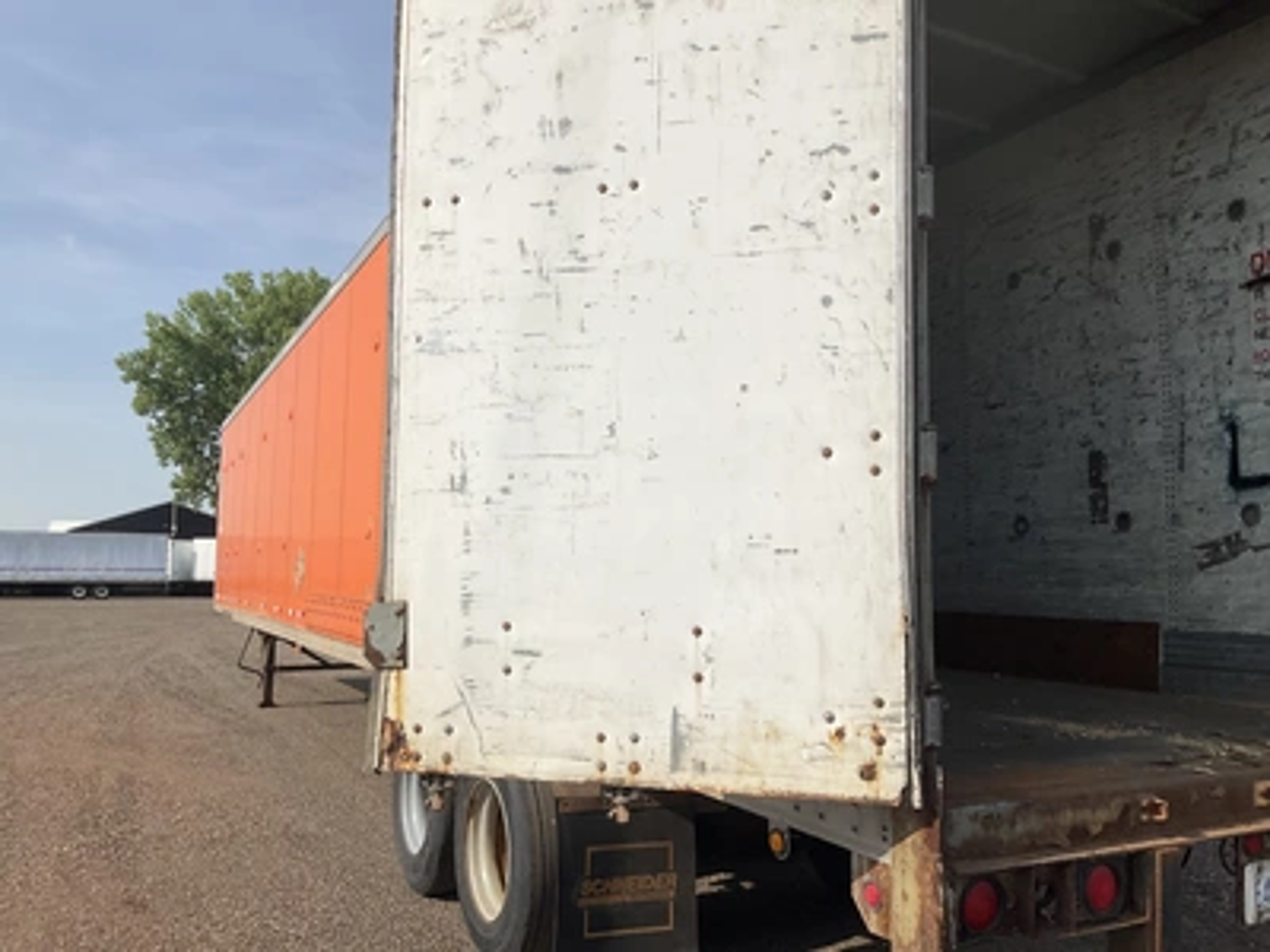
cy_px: 476
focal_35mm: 29
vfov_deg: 48.2
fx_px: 1064
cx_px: 635
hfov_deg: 61.7
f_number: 1.8
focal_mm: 3
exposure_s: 1/4065
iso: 25
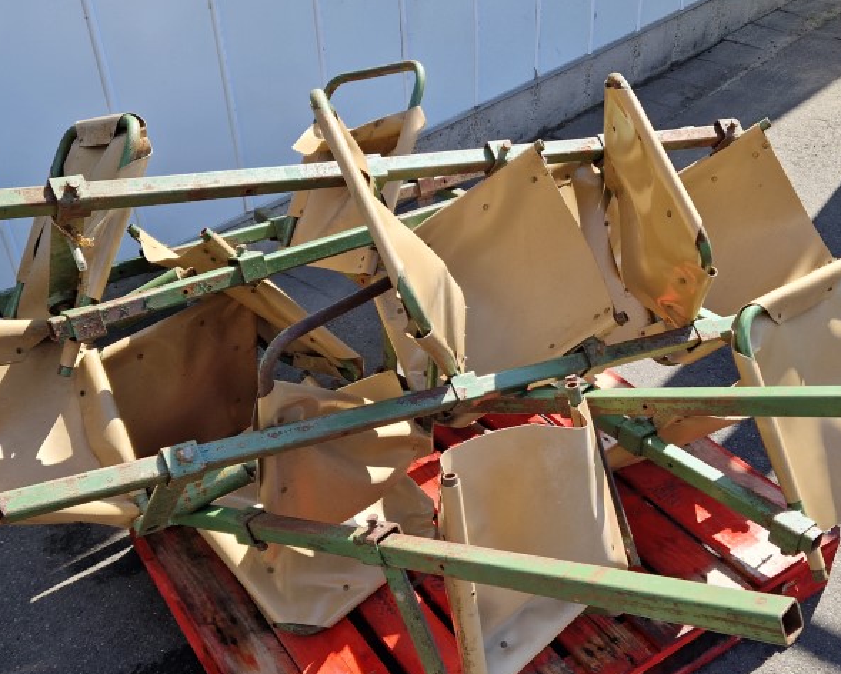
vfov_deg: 38.1
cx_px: 467
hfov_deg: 46.7
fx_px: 971
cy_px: 397
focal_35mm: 39
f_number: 1.8
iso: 50
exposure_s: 1/458
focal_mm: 5.4
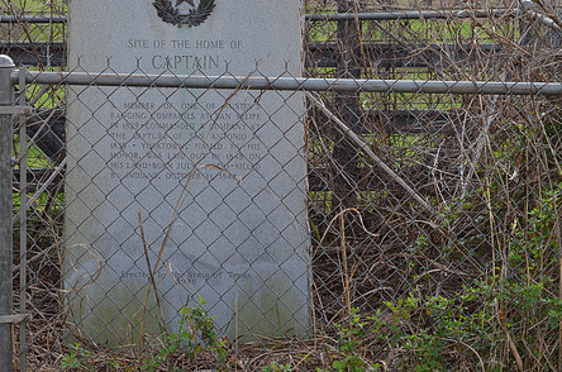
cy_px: 130
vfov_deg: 13.9
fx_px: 1527
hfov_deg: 20.8
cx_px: 196
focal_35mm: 98
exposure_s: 1/250
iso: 125
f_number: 8
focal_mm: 50
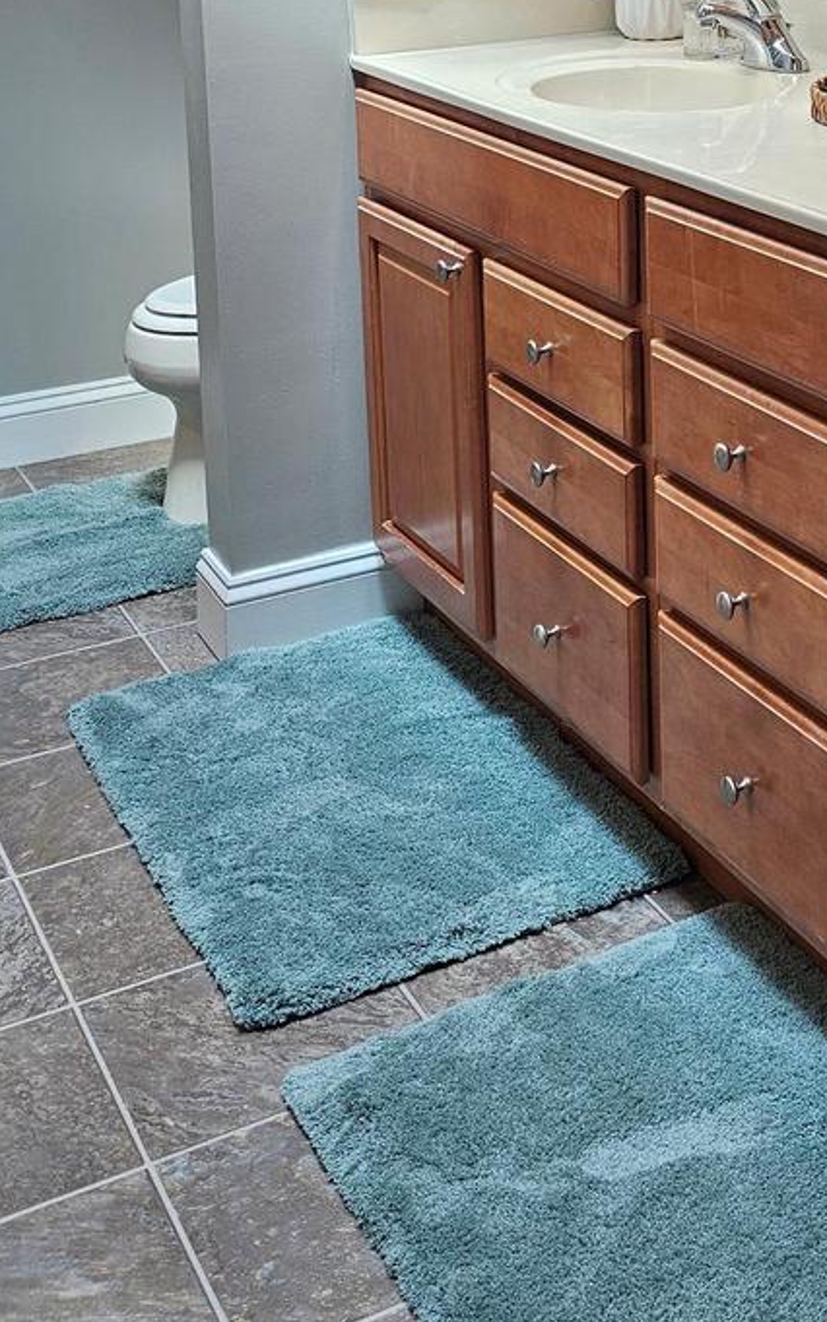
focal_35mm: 55
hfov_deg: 22.7
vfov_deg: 34.3
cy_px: 66
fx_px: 1982
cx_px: 821
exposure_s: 1/120
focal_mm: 6.3
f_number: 1.7
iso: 80
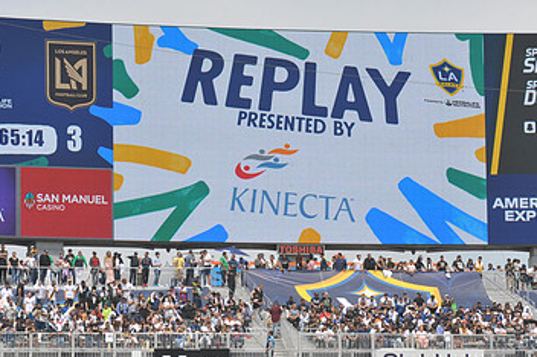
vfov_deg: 6.4
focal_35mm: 214
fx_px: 3189
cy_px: 163
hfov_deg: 9.6
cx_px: 290
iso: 320
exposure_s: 1/500
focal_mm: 130
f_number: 11
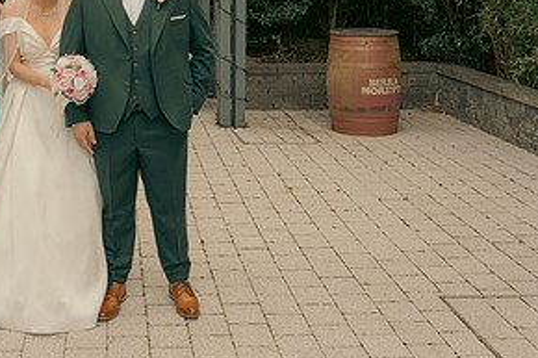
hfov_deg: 34.4
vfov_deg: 23.3
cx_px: 96
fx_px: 836
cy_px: 10
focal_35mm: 56
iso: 160
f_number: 5.6
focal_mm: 28
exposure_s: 1/160
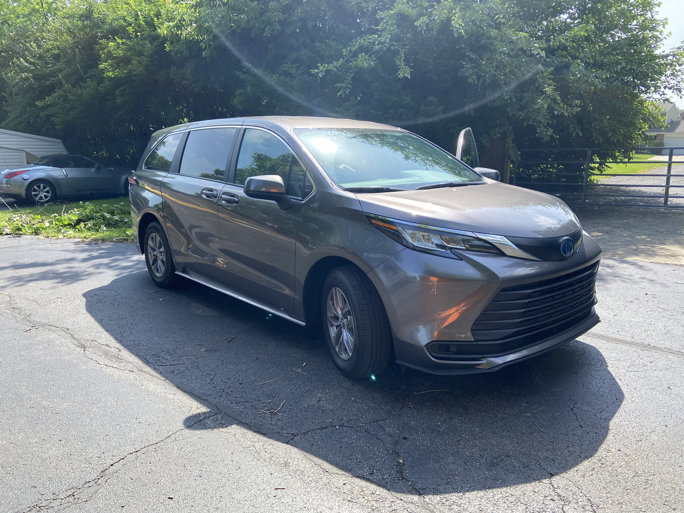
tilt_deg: -14.1
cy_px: 256
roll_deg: -1.7
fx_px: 514
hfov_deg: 67.3
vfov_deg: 53.1
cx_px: 342
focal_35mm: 26
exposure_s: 1/864
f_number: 1.8
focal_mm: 4.25
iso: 32
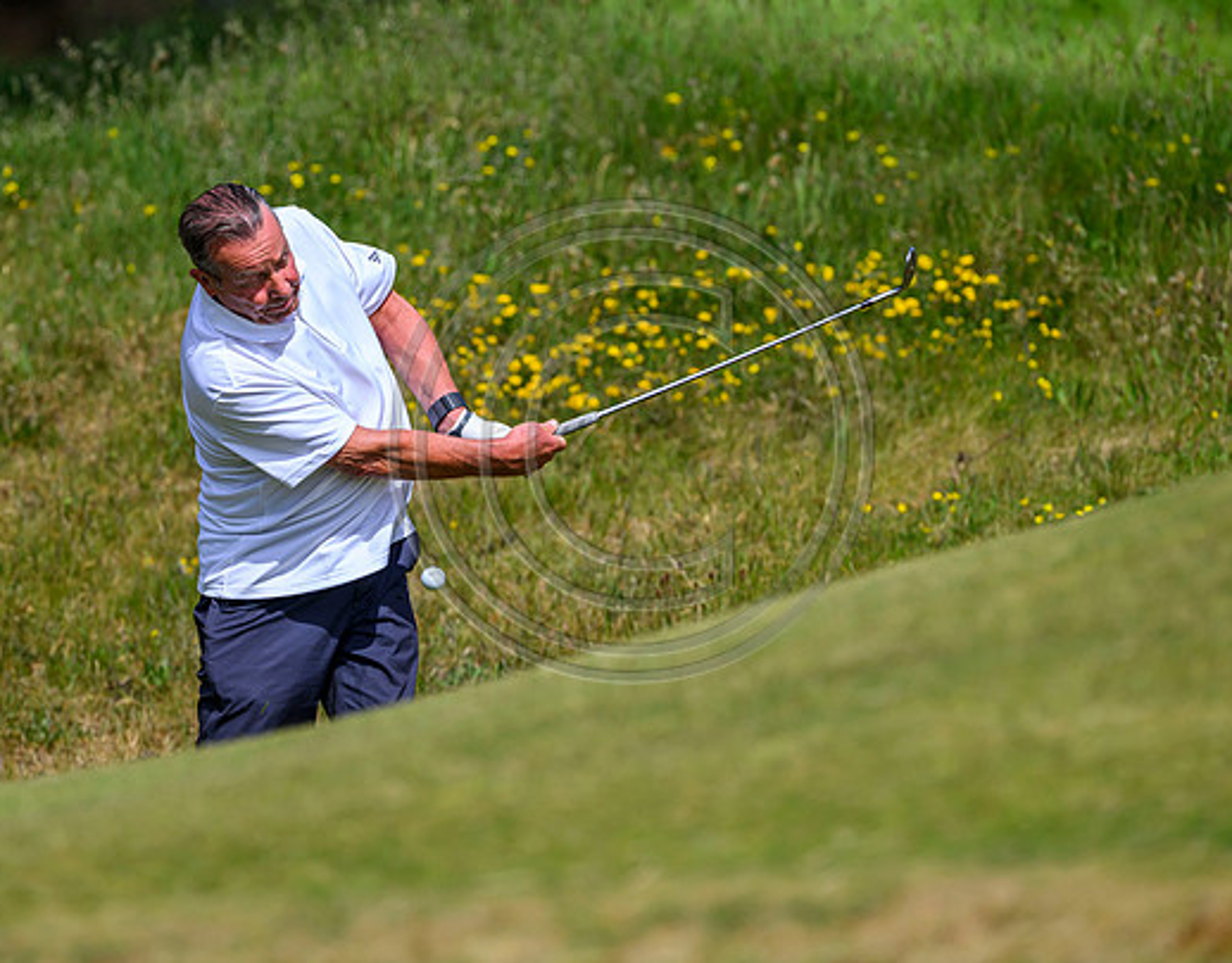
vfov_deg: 3.1
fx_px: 17854
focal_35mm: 494
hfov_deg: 4.0
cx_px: 512
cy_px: 440
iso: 500
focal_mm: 400
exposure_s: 1/6400
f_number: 4
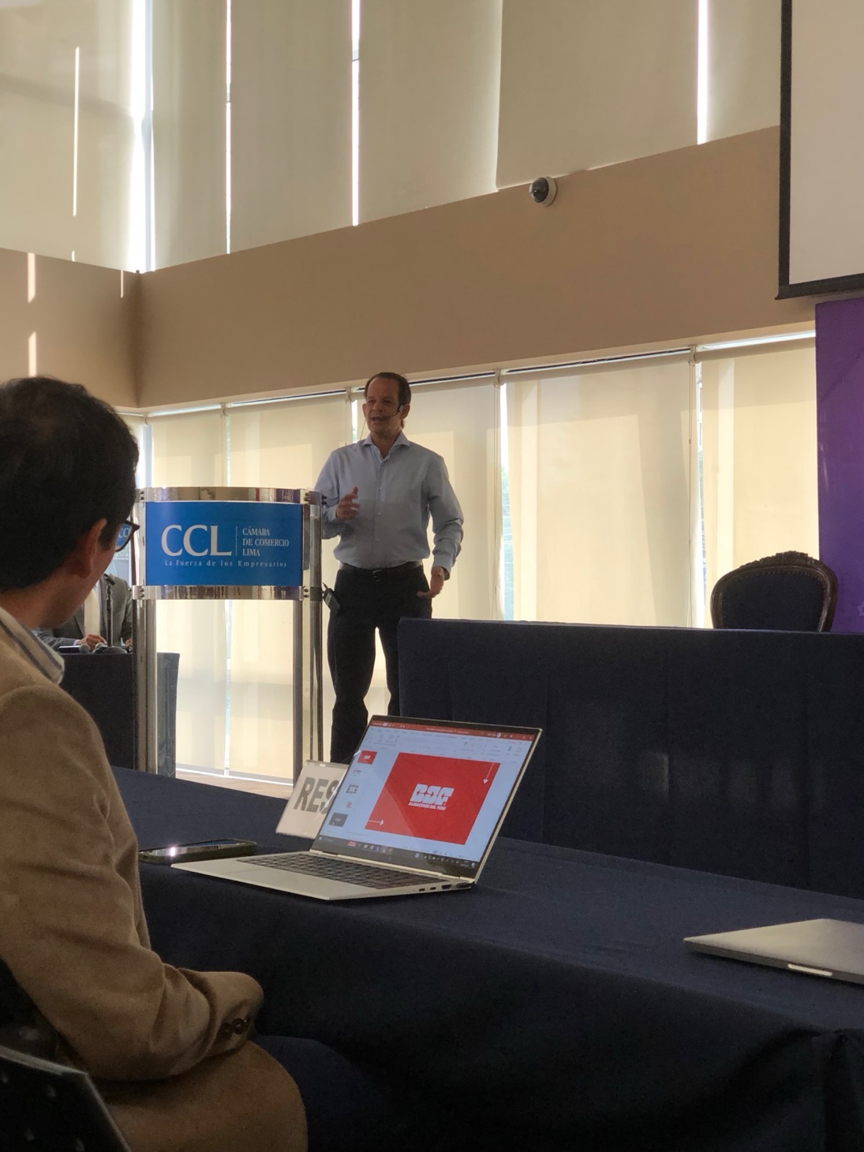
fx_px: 1897
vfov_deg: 33.8
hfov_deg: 25.7
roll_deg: +0.3
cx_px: 421
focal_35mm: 57
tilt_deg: +0.9
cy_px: 594
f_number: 2.4
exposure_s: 1/60
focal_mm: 6
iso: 40
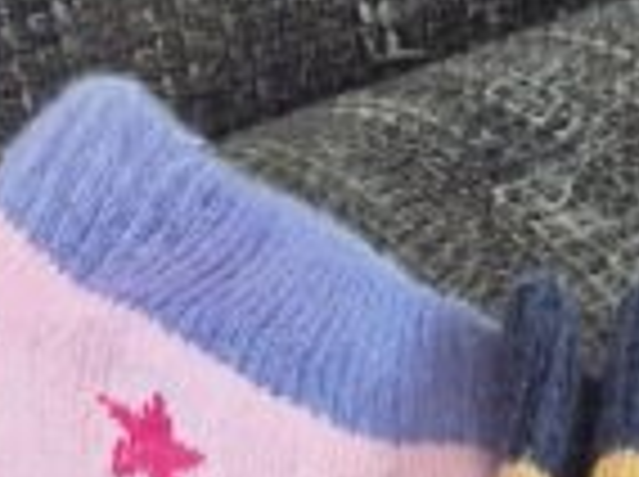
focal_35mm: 162
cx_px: 540
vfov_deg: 6.8
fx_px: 2985
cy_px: 1984
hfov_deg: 12.2
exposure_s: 1/100
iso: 400
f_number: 1.8
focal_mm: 5.4
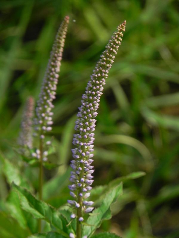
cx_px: 90
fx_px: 3316
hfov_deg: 3.1
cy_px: 119
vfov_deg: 4.1
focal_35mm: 481
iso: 160
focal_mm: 85.6
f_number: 5.6
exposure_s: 1/640
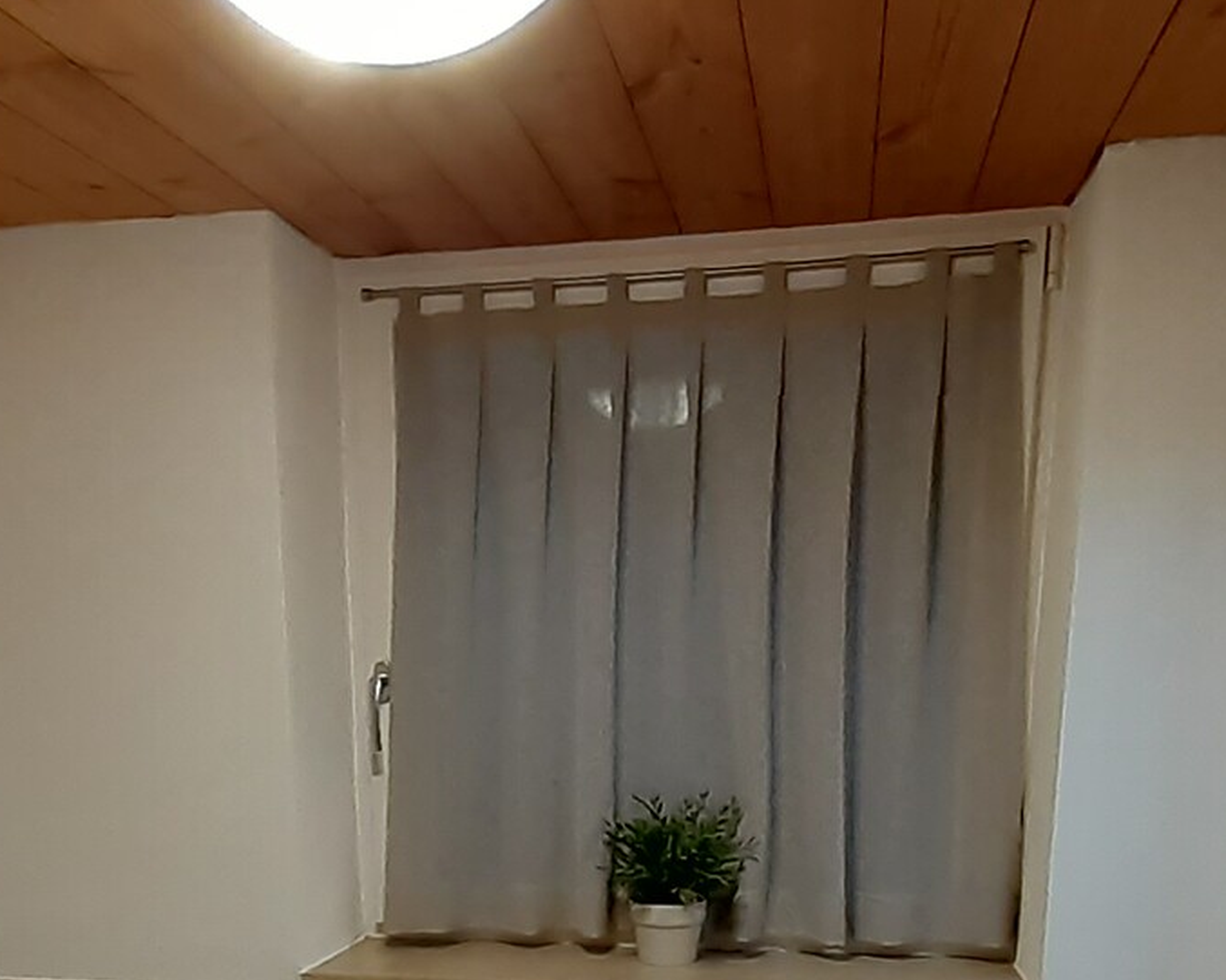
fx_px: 1306
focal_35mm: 36
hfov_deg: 50.2
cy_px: 1009
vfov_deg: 36.4
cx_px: 554
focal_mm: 1.13
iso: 100
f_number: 2.2
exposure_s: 1/50
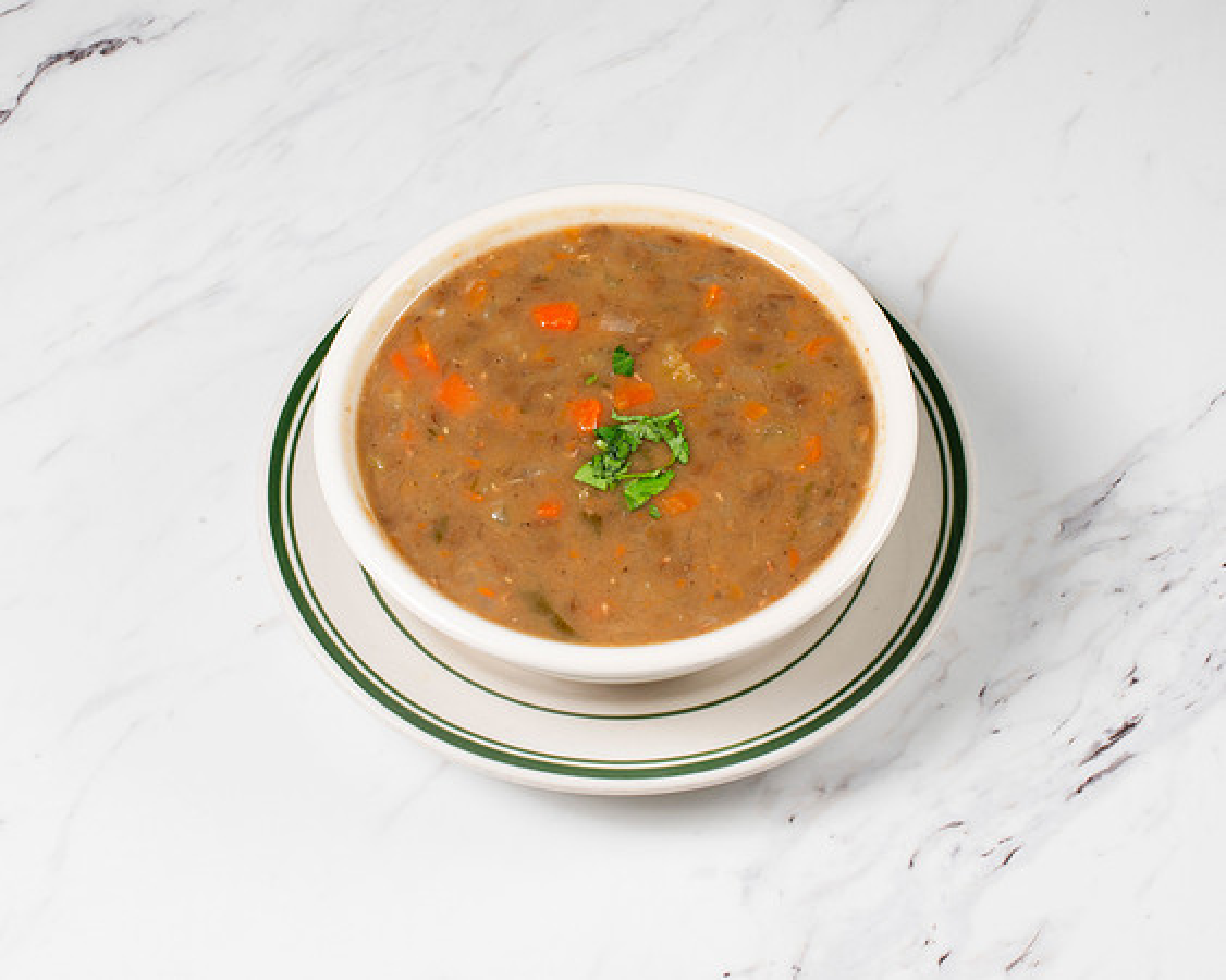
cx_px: 605
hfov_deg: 27.5
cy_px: 431
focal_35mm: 69
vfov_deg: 22.2
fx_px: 2502
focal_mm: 50
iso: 200
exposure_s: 1/200
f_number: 14
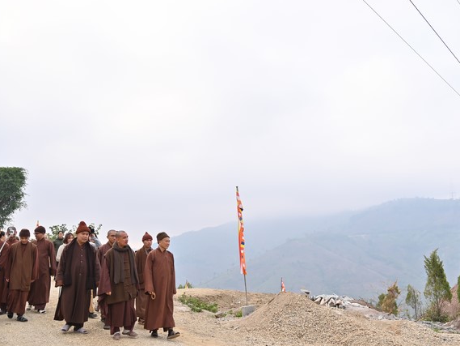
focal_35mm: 34
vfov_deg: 41.8
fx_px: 452
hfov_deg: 53.8
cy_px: 172
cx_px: 257
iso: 160
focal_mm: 31
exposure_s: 1/320
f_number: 5.6
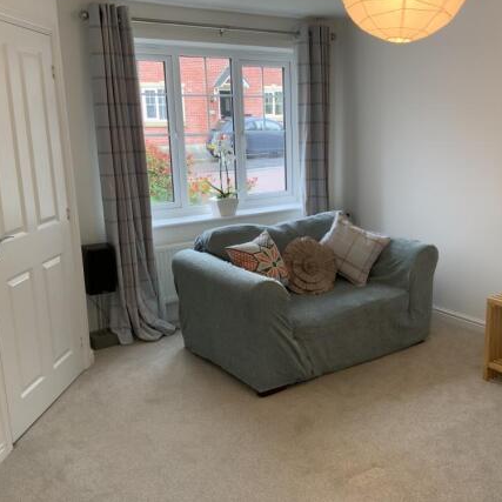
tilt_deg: -11.7
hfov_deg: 47.1
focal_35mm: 35
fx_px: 574
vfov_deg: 47.2
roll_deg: +1.1
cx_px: 282
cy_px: 246
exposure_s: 1/122
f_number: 1.8
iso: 64
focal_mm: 3
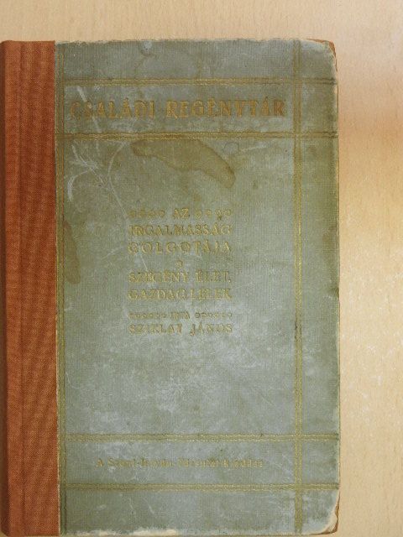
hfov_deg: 21.0
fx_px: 1087
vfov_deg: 27.8
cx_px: 202
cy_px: 268
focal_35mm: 70
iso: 400
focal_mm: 12.5
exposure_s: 1/10
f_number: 4.5
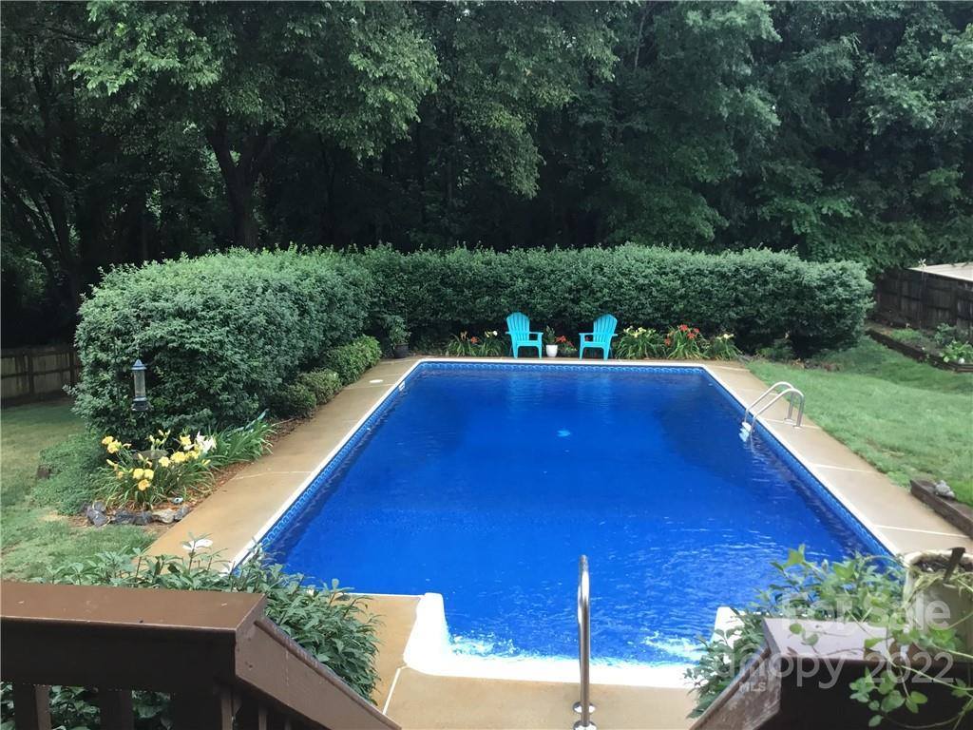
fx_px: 871
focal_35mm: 31
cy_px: 365
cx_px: 486
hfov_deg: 58.4
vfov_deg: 45.4
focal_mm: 3.3
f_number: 2.4
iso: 25
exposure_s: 1/40
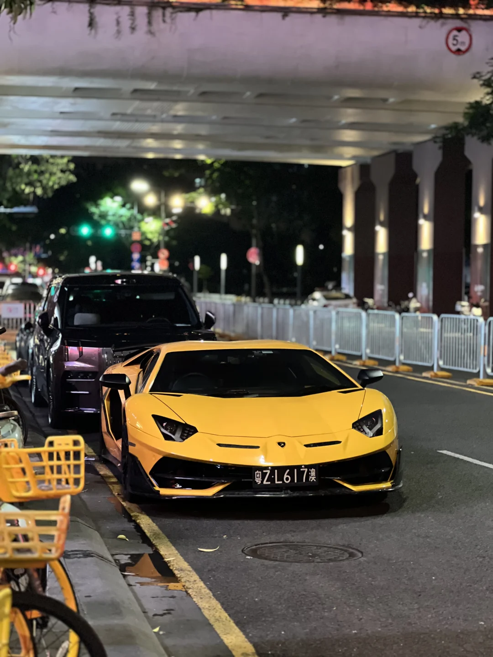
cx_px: 246
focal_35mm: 77
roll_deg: +0.4
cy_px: 328
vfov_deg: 25.3
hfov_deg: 19.1
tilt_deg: +0.1
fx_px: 1462
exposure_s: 1/14
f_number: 2.8
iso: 500
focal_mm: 9
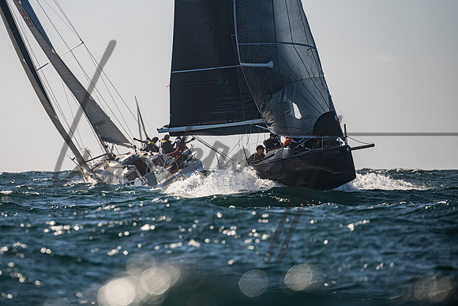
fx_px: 5715
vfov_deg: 3.1
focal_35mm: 449
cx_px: 160
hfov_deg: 4.6
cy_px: 109
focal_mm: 340
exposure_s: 1/5000
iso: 320
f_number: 6.3
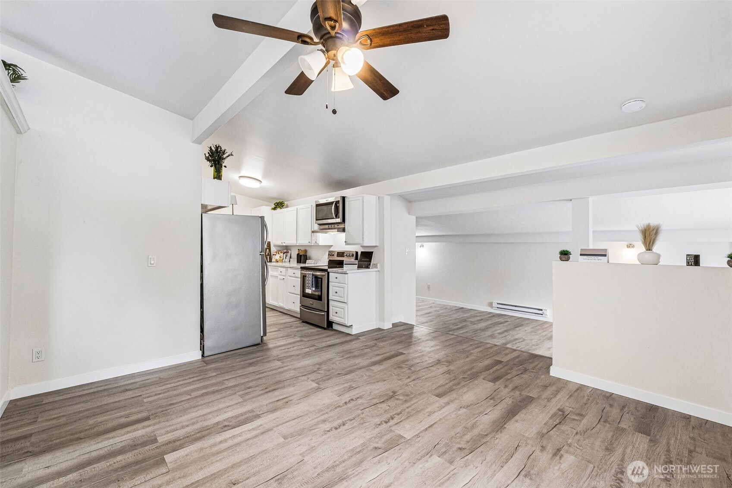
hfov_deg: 100.4
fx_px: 305
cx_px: 366
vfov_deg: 77.3
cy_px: 244
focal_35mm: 15
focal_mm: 10
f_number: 9
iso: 250
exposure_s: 1/4
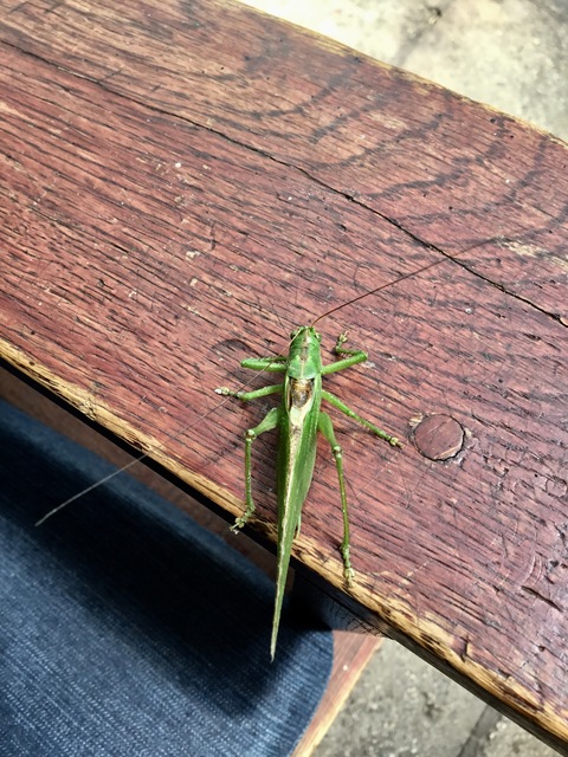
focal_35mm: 31
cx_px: 284
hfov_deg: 45.4
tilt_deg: -74.6
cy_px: 378
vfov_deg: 58.4
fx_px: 678
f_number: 2.4
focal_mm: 3.3
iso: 40
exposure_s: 1/100
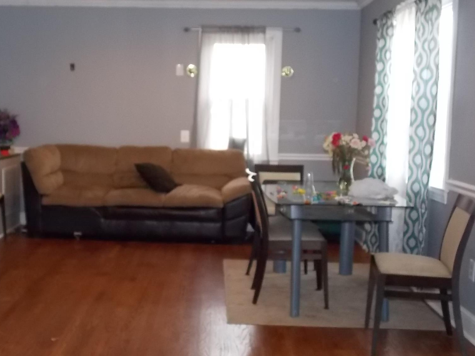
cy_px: 176
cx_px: 167
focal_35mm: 46
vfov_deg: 31.5
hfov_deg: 40.8
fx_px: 631
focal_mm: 6.1
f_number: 3.4
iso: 400
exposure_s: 1/30
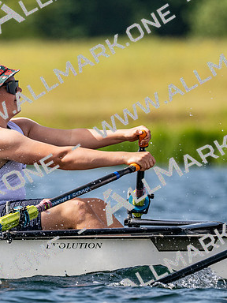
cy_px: 152
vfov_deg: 2.3
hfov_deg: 1.7
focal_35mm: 871
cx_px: 35
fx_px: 7616
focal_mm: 400
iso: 220
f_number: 4.5
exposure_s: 1/2500
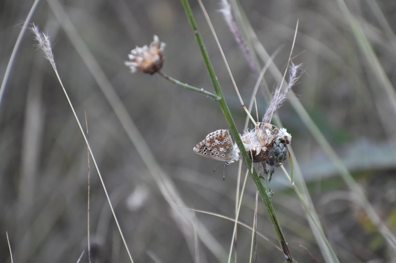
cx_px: 198
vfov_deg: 3.1
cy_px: 132
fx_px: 4947
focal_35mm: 450
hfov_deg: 4.6
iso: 1800
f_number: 6.3
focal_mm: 300
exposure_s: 1/1000
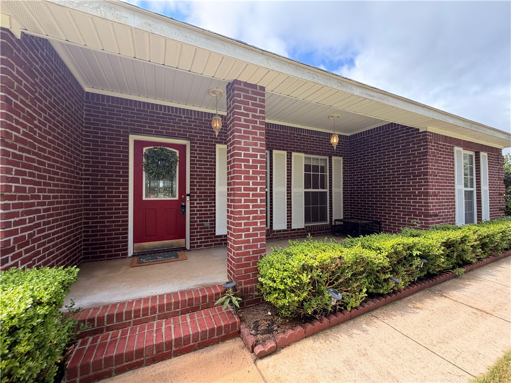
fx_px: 207
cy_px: 192
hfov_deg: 102.1
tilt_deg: +0.7
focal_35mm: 14
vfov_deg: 85.7
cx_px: 256
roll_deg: +0.4
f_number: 2.2
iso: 50
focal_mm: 2.22
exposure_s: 1/224
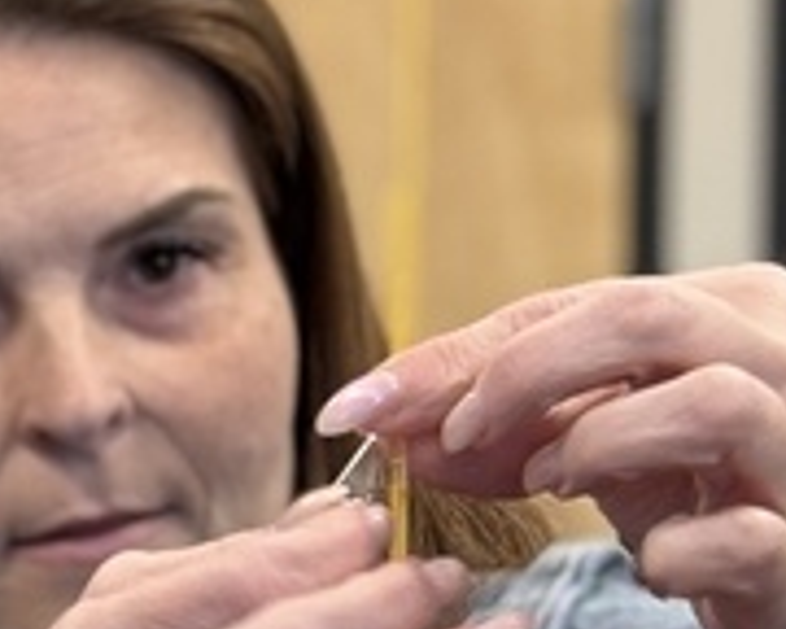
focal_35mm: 266
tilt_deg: -10.3
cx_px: -633
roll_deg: +1.9
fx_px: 6188
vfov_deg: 5.7
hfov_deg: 7.1
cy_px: 1079
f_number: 1.78
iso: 100
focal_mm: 6.76
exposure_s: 1/60
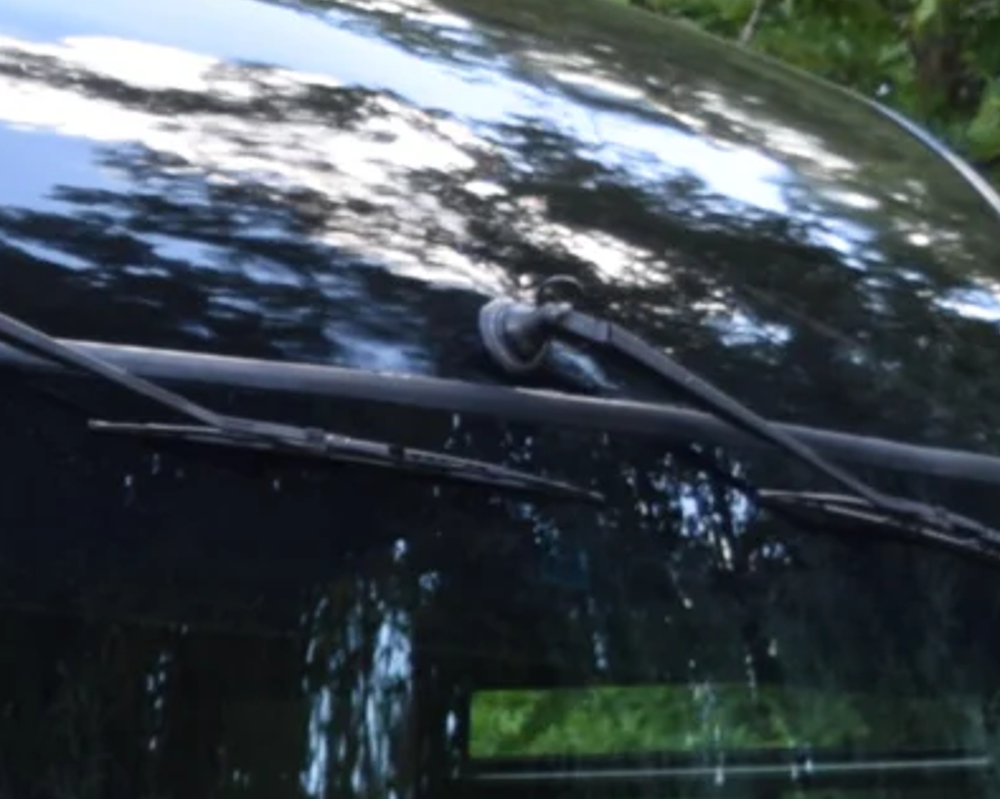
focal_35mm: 293
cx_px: -1467
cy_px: 1262
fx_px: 8670
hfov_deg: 6.3
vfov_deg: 5.2
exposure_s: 1/125
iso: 400
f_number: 5.6
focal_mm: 32
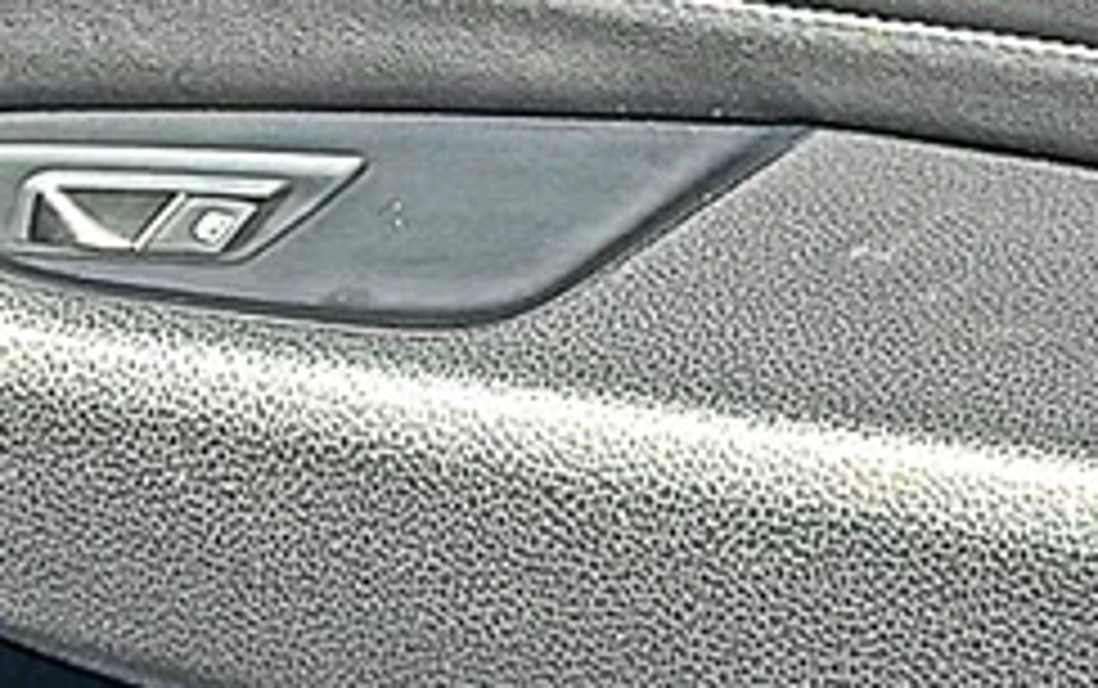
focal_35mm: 152
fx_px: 4553
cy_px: -340
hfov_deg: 13.7
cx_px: 194
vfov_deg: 8.5
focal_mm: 6.86
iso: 80
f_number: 1.78
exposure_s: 1/730
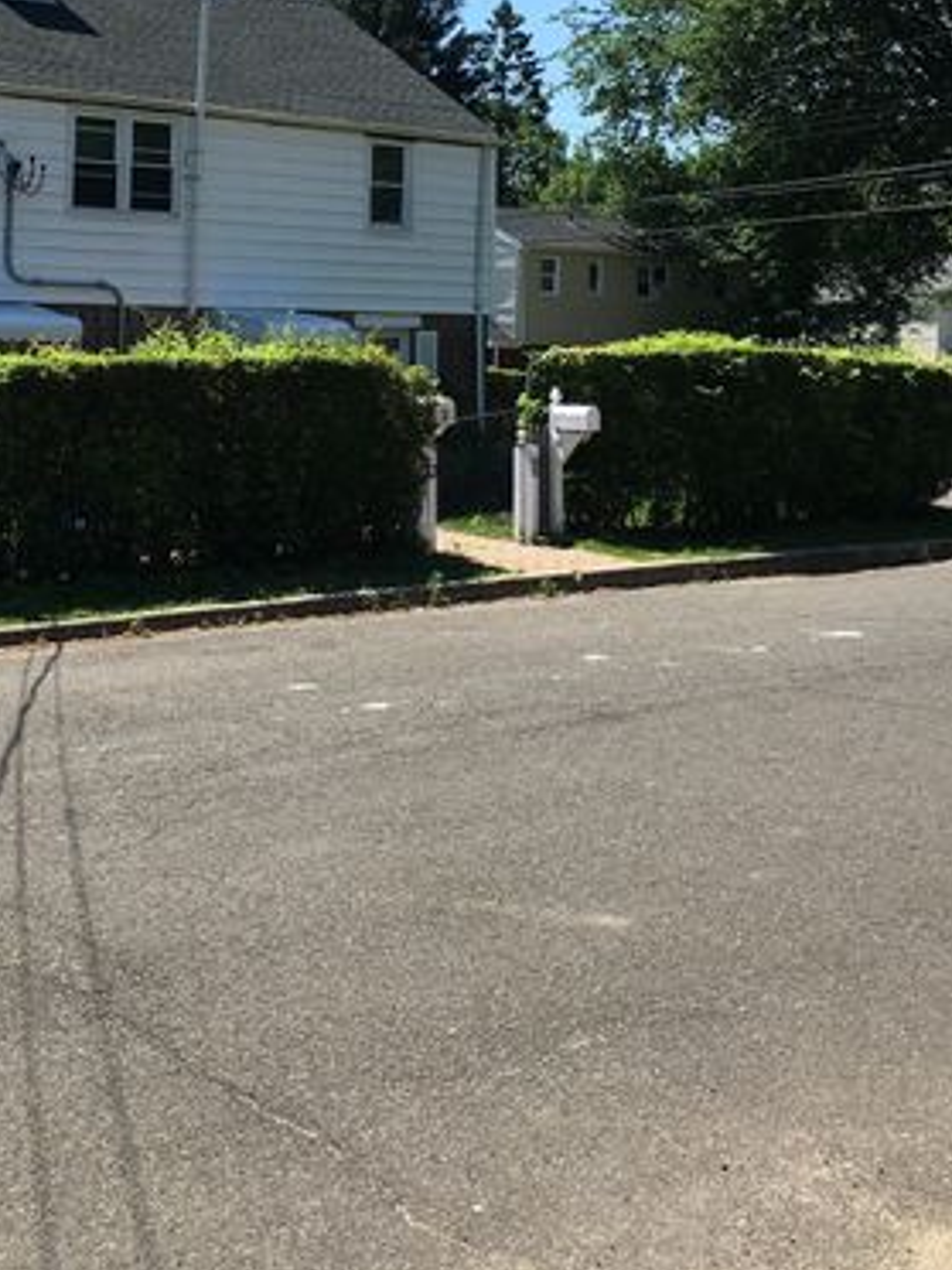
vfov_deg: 35.6
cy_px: 248
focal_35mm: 52
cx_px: 334
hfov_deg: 27.9
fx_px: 1907
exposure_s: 1/1350
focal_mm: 4.15
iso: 25
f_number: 2.2
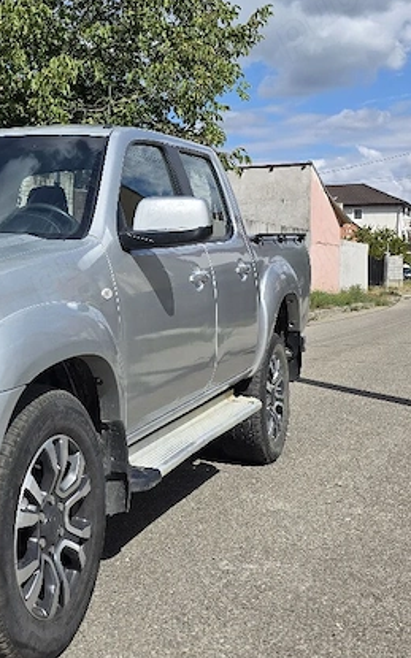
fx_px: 843
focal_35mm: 47
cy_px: 258
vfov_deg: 42.4
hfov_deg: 25.2
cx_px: -52
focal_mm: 6.3
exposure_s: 1/10000
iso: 80
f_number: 1.7
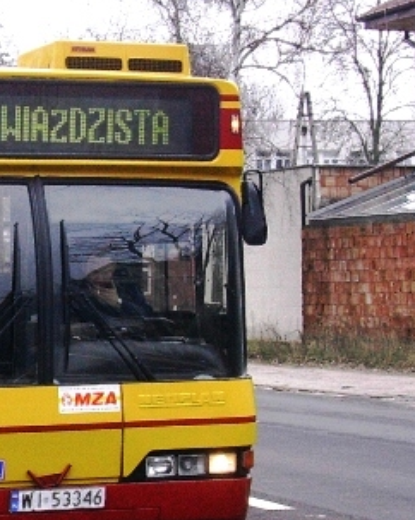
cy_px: 285
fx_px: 1783
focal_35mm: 116
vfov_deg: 16.6
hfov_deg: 13.1
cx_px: -17
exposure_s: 1/36.9
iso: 70
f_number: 2.9
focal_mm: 6.7
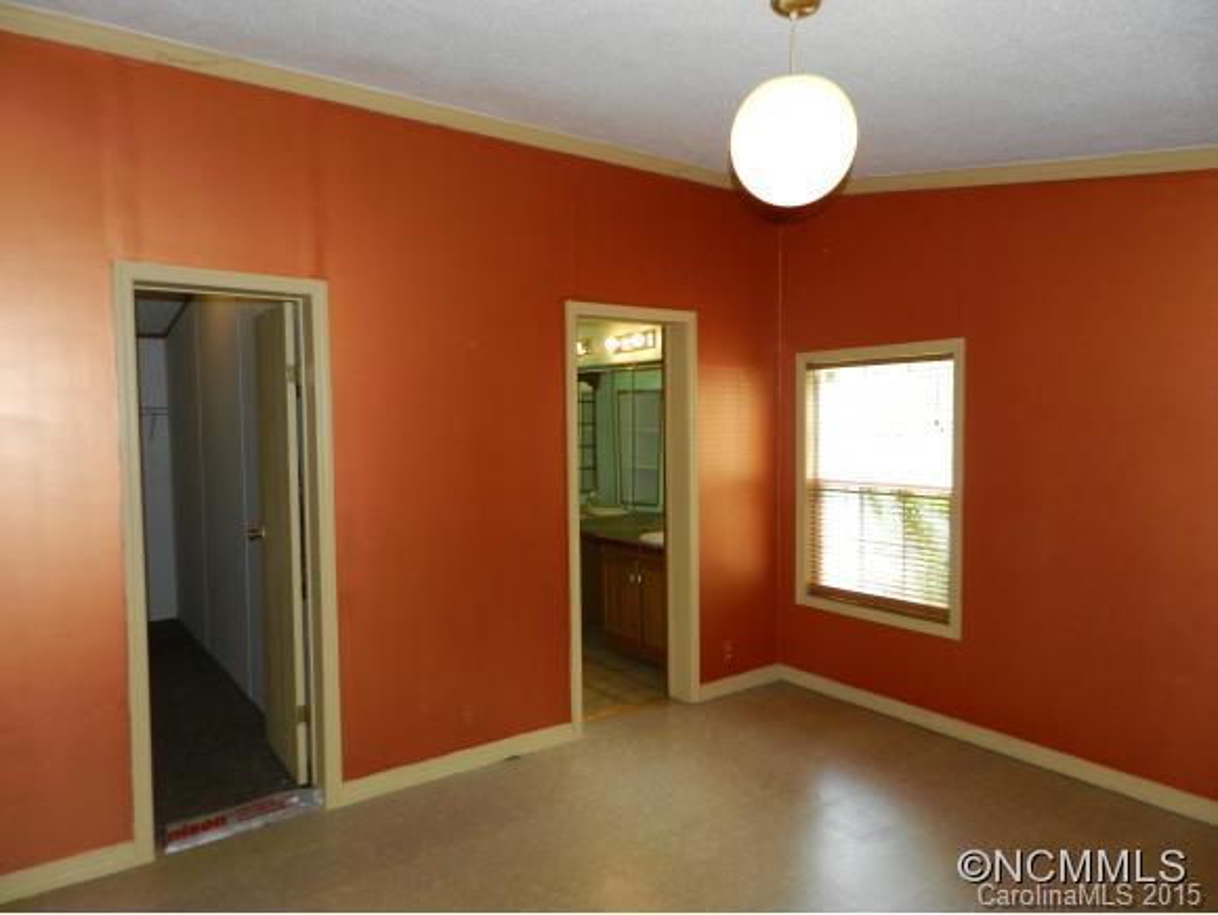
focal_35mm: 23
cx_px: 609
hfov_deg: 73.9
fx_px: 810
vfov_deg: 59.0
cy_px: 458
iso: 200
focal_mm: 4
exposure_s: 1/30
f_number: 3.4
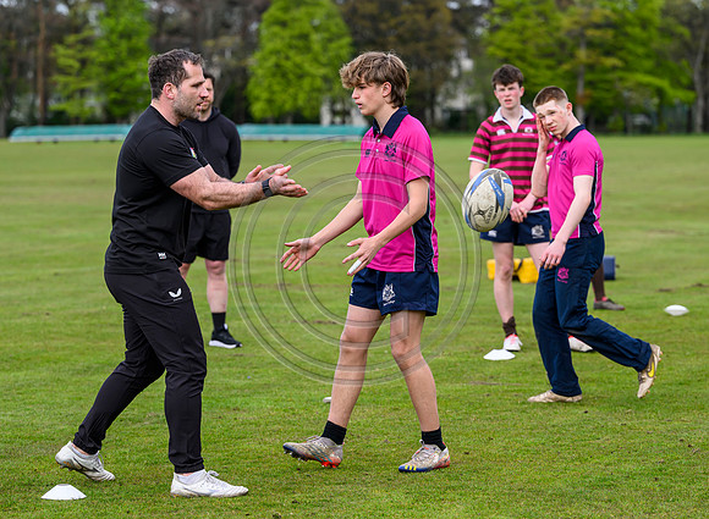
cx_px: 341
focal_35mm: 139
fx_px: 2831
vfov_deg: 10.5
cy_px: 267
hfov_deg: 14.3
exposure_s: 1/1250
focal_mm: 94
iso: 250
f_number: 3.2
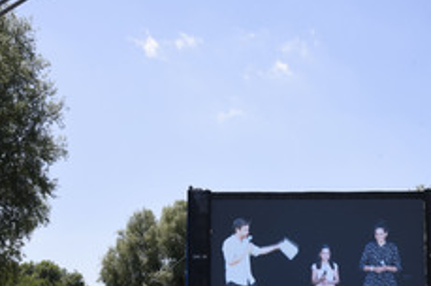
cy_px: 256
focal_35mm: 69
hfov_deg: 29.1
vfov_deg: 19.3
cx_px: 287
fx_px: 825
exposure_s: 1/160
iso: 250
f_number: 14
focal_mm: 35
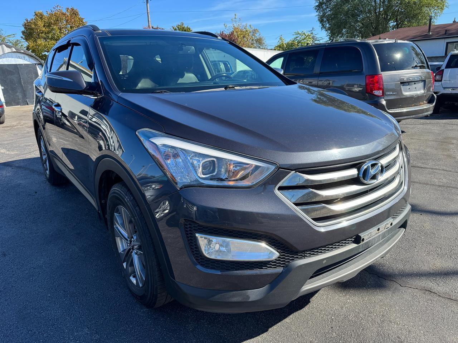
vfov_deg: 56.8
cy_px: 172
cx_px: 229
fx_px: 318
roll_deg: +3.9
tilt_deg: -17.5
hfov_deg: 71.6
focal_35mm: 24
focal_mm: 6.76
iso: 80
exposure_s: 1/1597
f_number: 1.78
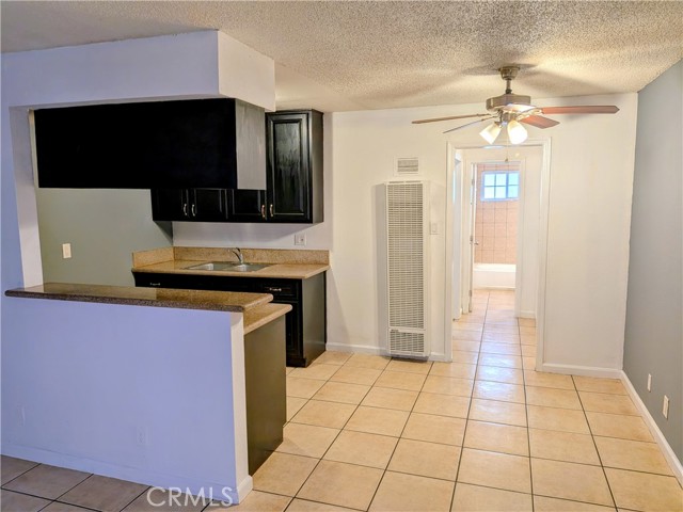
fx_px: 474
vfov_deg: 56.8
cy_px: 256
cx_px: 342
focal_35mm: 24
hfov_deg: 71.6
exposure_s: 1/226
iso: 29
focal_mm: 4.53
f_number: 1.7
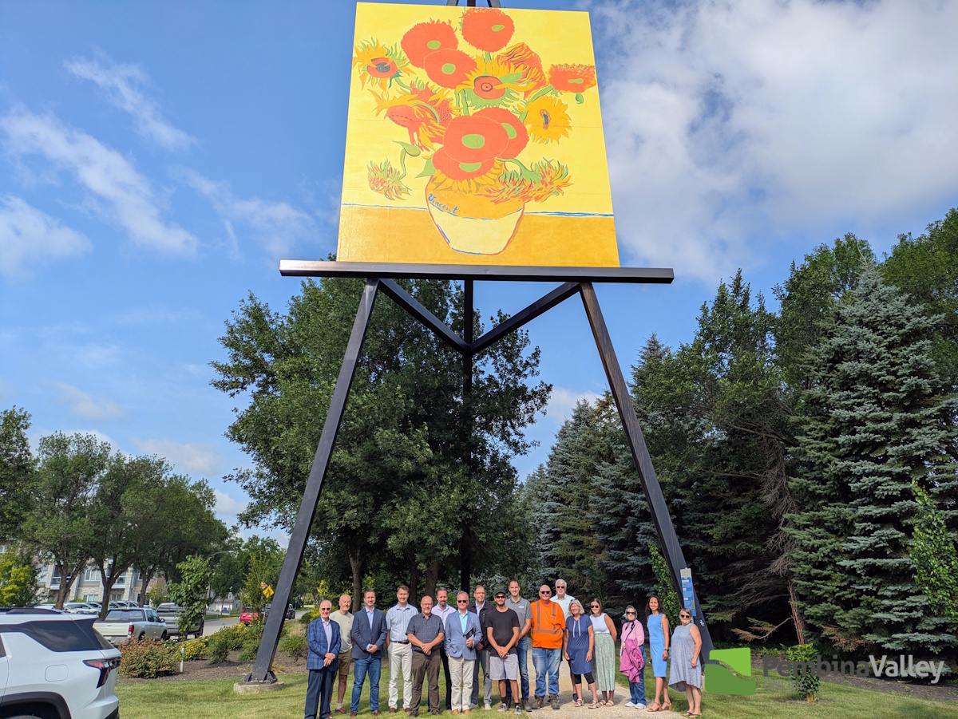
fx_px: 692
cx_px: 479
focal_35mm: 25
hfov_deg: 69.4
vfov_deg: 54.9
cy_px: 360
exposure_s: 1/2732
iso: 51
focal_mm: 5.43
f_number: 1.89
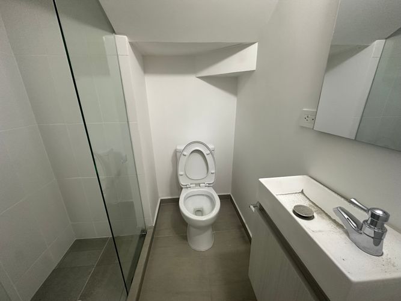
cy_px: 150
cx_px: 200
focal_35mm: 14
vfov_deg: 85.7
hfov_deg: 102.1
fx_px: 162
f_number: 2.2
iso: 200
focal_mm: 2.22
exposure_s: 1/120
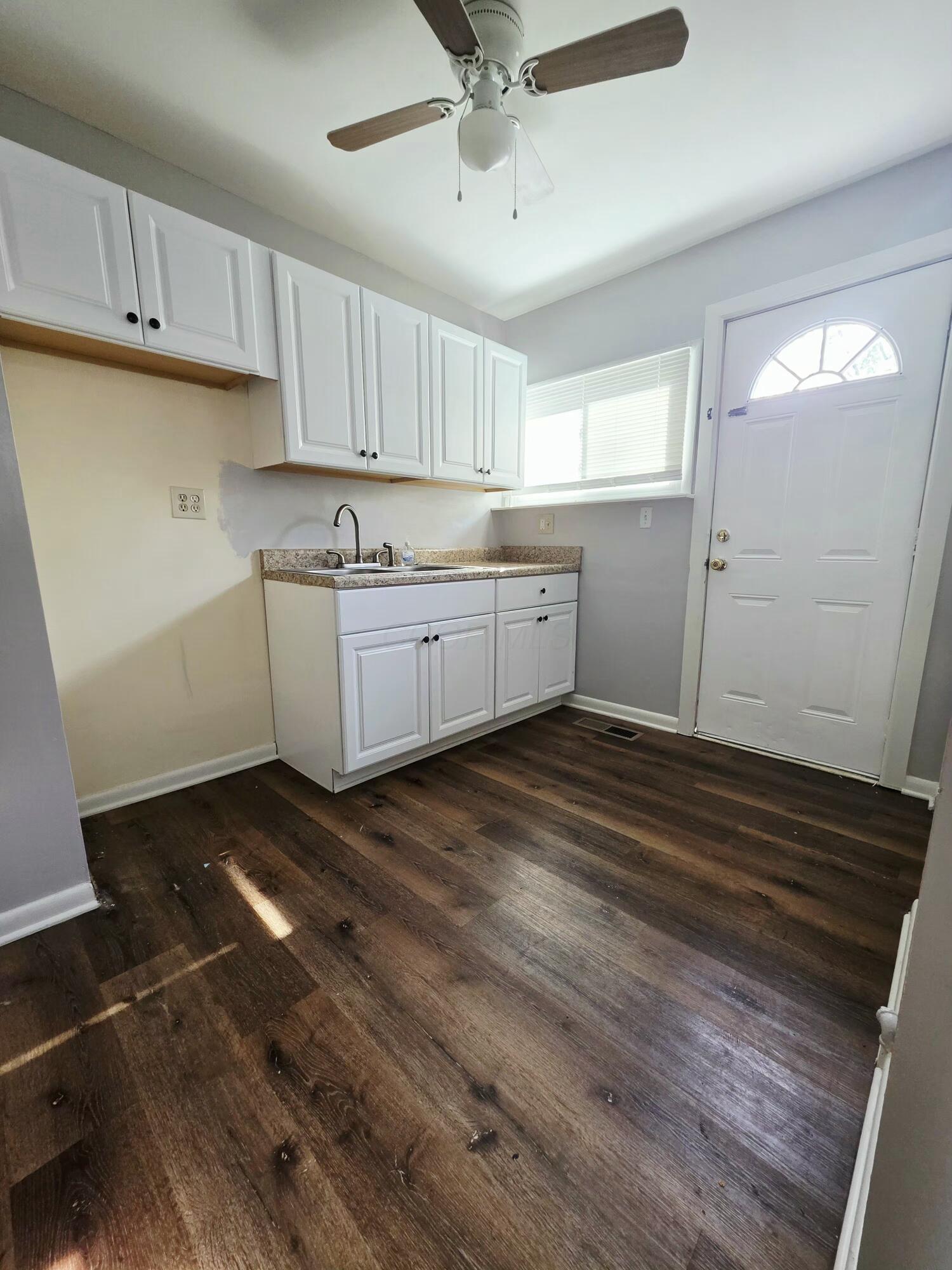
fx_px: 477
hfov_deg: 89.9
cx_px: 476
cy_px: 635
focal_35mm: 13
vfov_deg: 106.2
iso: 200
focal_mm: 2.2
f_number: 1.9
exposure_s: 1/120
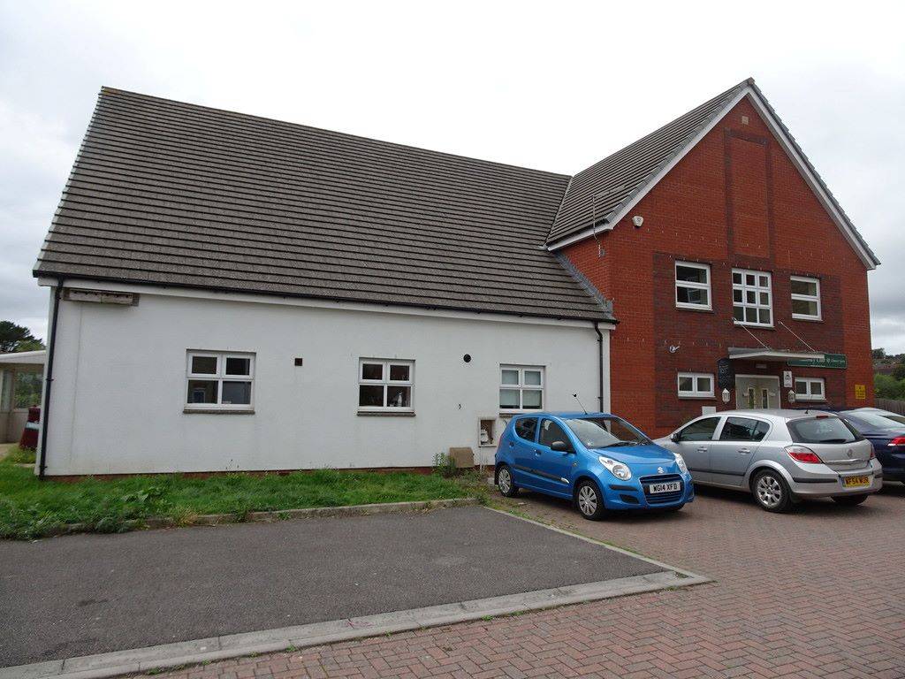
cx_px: 452
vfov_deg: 56.8
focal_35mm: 24
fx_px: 627
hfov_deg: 71.6
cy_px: 340
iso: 80
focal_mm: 4.1
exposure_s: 1/400
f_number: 3.5
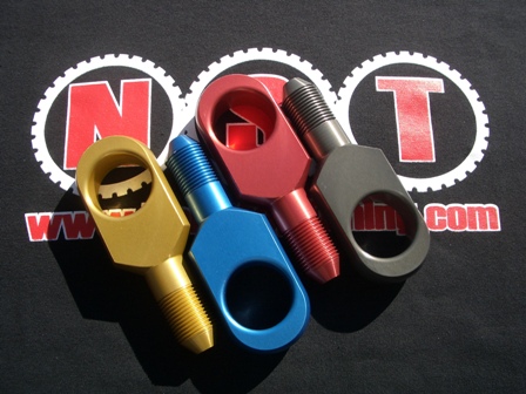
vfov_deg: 40.7
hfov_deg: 52.6
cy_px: 197
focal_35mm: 35
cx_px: 263
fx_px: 532
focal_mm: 5.8
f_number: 4.3
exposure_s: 1/400
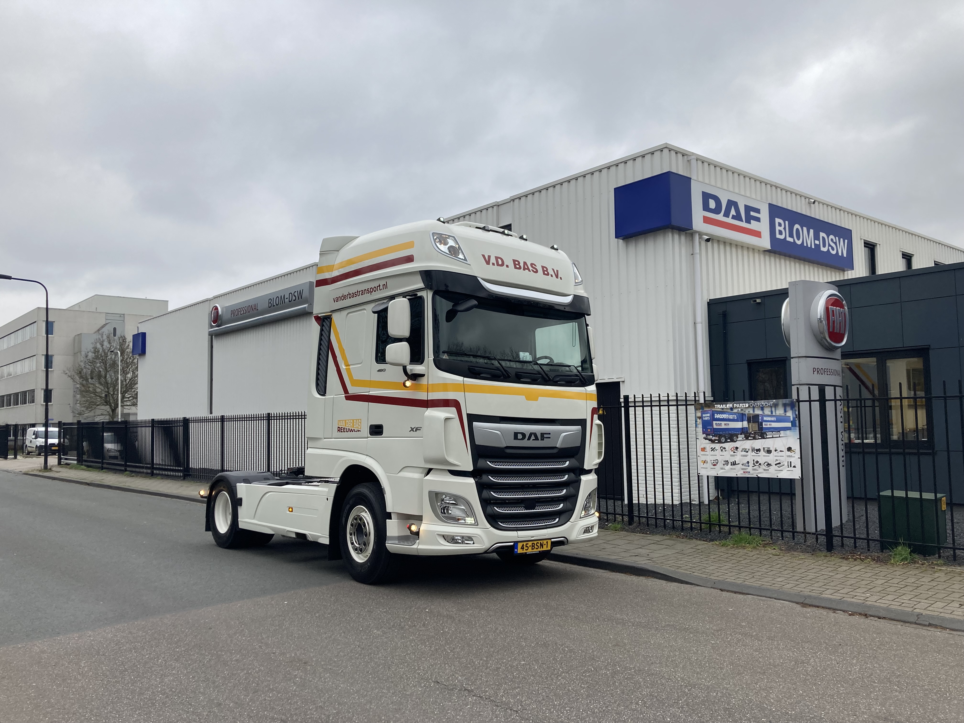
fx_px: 780
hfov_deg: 63.4
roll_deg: +1.3
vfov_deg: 49.7
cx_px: 482
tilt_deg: +4.7
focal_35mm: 28
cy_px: 362
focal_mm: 3.99
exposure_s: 1/322
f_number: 1.8
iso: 20
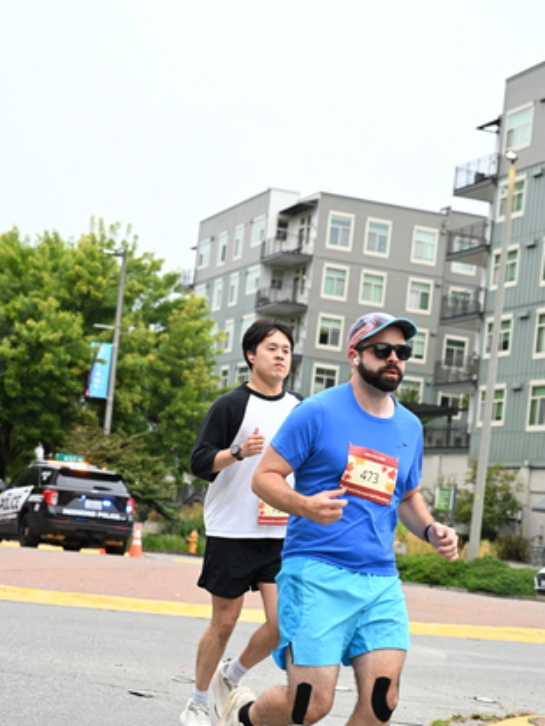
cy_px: 439
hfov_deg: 20.2
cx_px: 233
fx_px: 1532
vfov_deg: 26.6
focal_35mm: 73
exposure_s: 1/800
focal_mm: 57
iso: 1600
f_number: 4
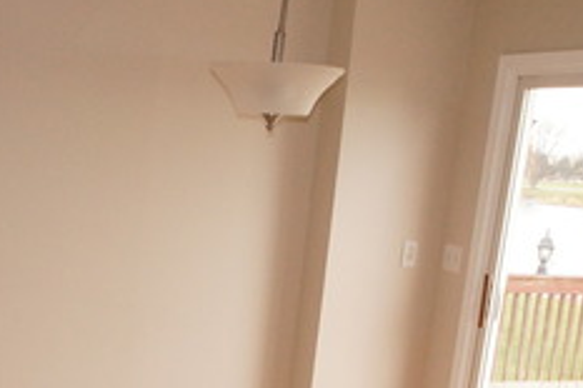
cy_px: 419
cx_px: 103
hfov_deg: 29.7
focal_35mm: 66
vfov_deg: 19.7
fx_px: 1068
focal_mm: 16
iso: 1600
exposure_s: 1/160
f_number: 5.6
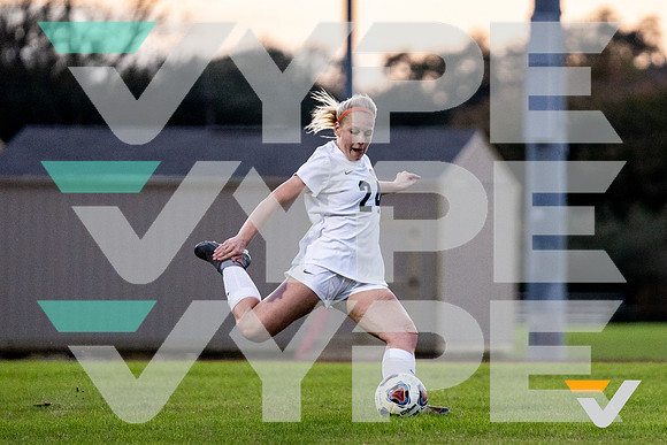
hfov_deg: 5.9
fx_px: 6510
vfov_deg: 3.9
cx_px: 486
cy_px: 199
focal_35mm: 351
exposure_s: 1/1600
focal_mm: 200
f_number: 2.8
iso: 1250
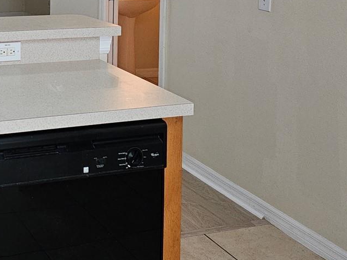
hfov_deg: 30.4
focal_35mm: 58
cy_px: -38
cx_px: -14
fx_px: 582
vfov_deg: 23.4
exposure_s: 1/60
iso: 125
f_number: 1.7
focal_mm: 6.3
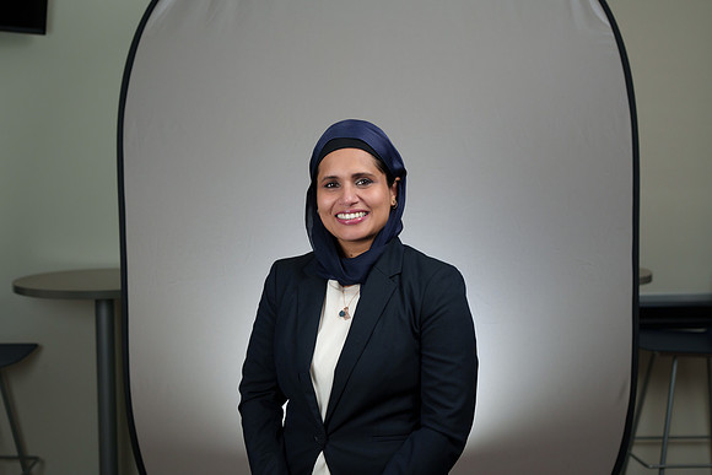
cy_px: 238
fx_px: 989
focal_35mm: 50
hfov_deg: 39.6
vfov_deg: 27.0
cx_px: 356
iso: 640
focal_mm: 50
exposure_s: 1/250
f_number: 4
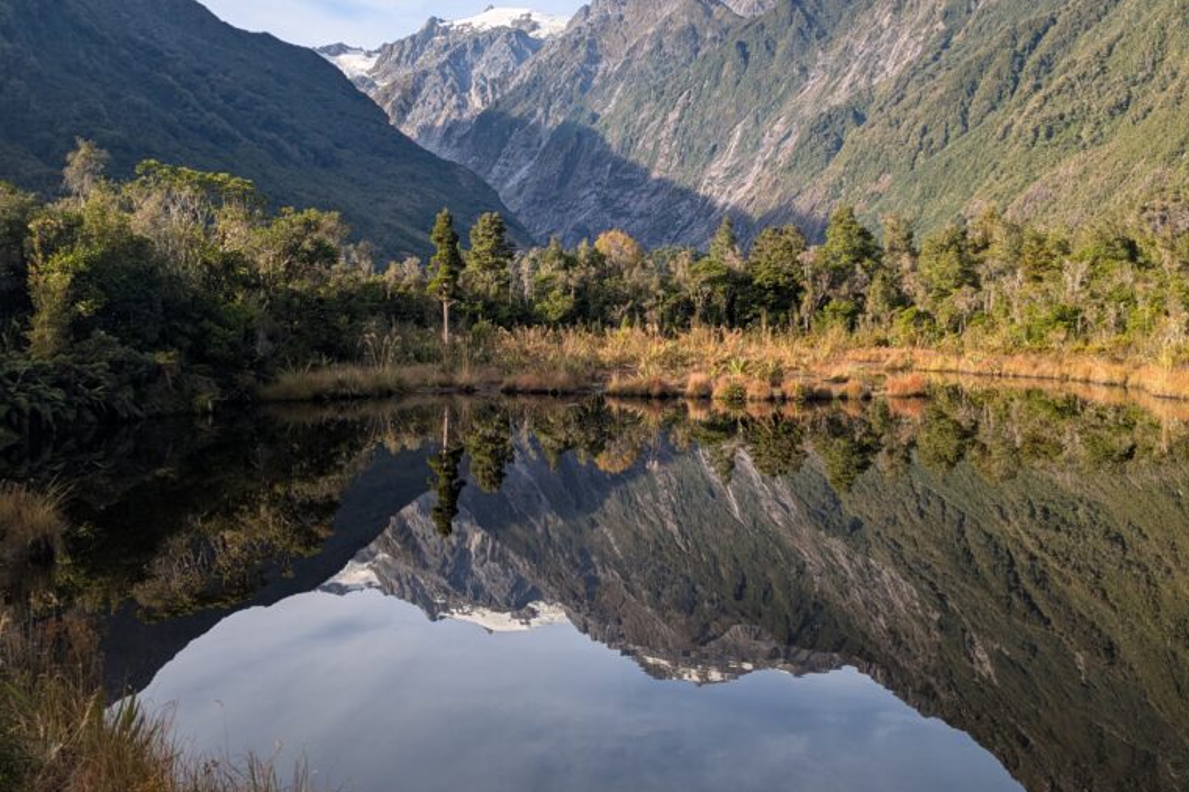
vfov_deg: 37.7
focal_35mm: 35
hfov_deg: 54.4
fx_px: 1156
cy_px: 325
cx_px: 599
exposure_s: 1/836
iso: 45
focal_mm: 5.43
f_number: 1.89
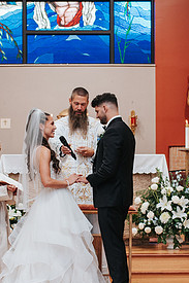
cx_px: 89
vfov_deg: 16.9
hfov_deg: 11.3
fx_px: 954
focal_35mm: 121
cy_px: 200
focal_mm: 35
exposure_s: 1/125
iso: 450
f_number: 2.8
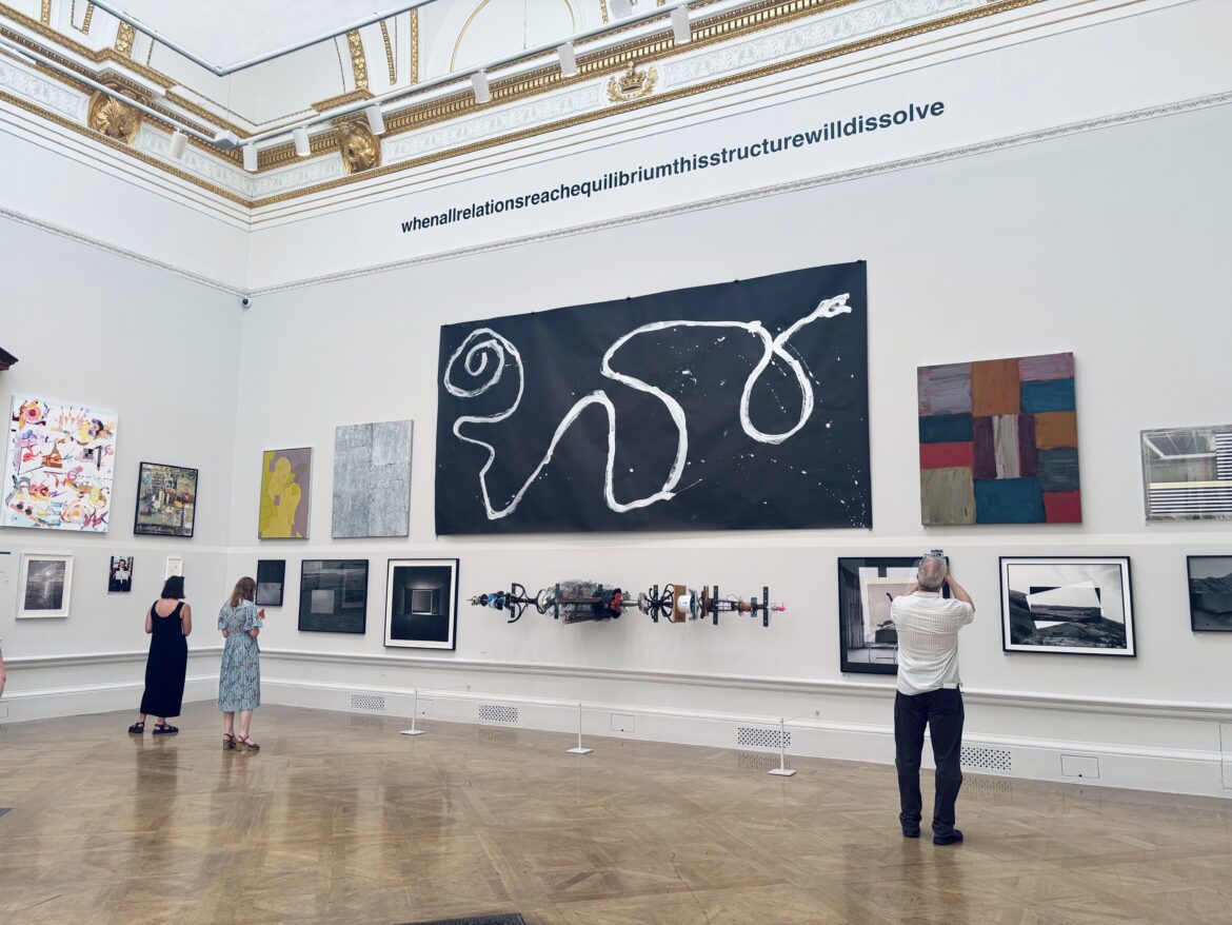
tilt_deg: +7.7
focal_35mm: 26
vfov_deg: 53.1
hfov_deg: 67.3
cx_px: 616
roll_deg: -0.7
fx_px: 926
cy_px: 462
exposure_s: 1/275
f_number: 1.6
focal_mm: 5.96
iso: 50
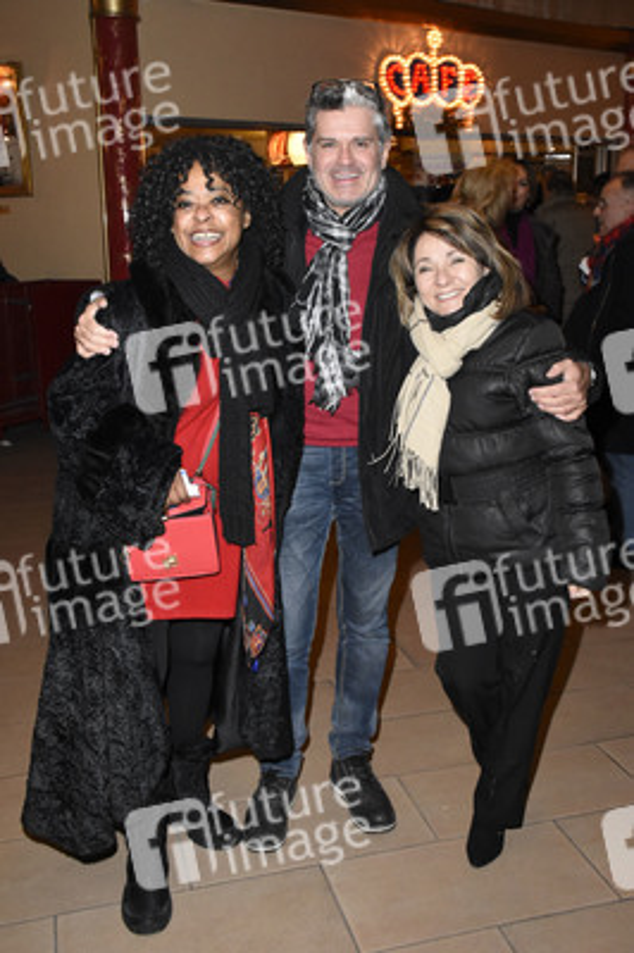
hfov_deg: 38.3
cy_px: 476
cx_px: 317
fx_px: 913
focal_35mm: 34
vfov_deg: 55.1
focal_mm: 23
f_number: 6.3
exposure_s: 1/160
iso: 3200
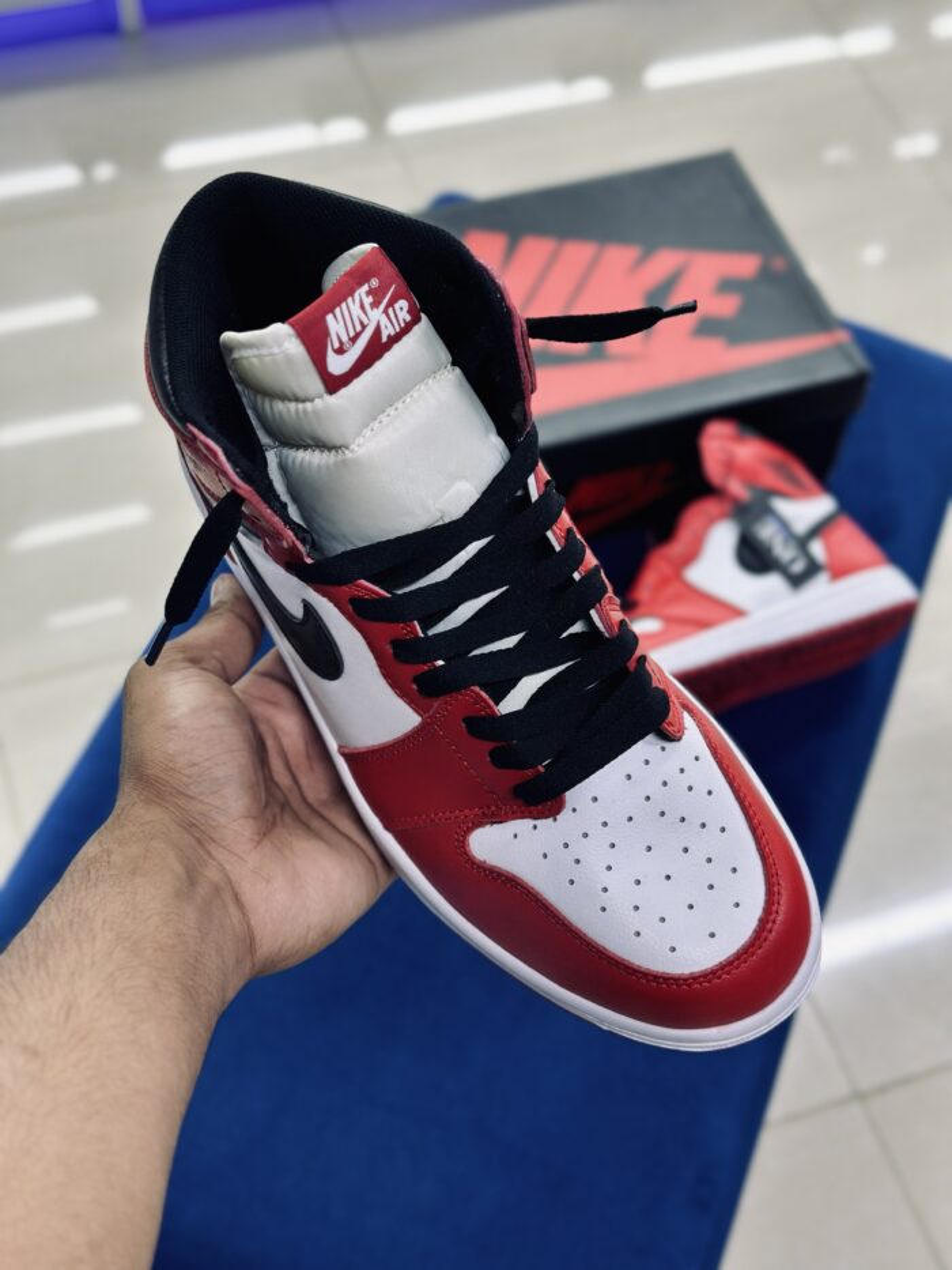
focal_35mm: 48
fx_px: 1760
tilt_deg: -54.0
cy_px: 635
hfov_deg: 30.3
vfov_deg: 39.7
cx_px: 476
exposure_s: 1/100
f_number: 1.78
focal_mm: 6.86
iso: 100
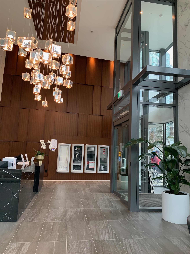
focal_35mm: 26
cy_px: 127
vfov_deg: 67.3
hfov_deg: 53.1
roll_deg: -2.0
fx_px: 190
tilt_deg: +8.4
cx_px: 95
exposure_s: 1/60
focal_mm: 4.25
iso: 125
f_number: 1.8
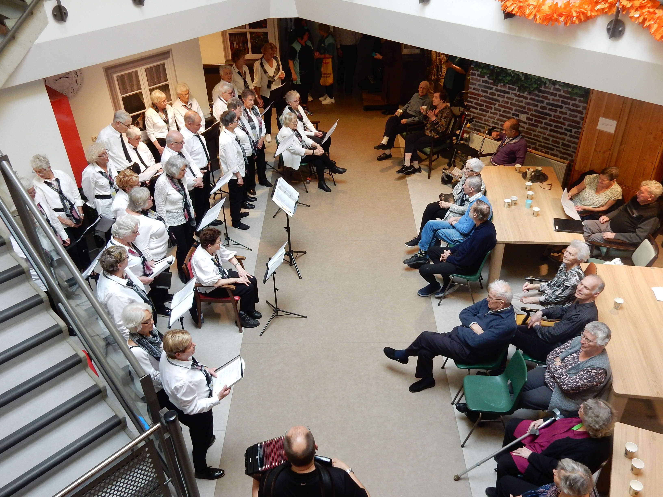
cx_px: 332
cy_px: 248
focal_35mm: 30
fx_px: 575
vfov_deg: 46.8
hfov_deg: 60.0
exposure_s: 1/30
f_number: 4
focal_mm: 5.4
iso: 250
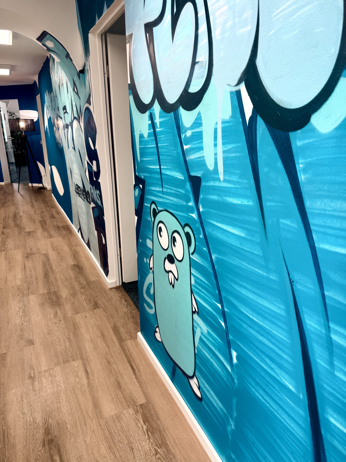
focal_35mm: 24
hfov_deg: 56.8
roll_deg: +1.0
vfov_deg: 71.6
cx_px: 173
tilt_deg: -16.6
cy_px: 231
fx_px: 320
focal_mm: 6.76
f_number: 1.78
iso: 80
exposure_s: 1/100
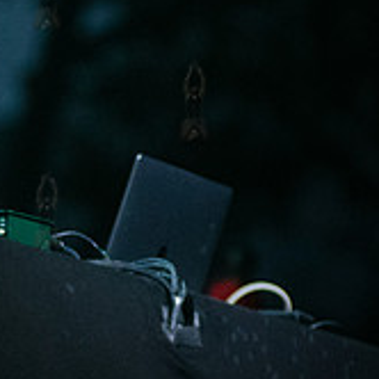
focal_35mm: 660
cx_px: -192
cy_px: 208
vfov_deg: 2.7
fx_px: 8175
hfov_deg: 2.6
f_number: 4
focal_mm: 170
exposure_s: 1/800
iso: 5000
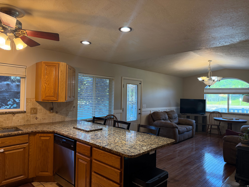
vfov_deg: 56.8
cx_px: 124
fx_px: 173
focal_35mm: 24
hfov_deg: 71.6
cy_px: 94
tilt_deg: +0.6
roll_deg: -1.4
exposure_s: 1/120
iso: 250
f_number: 1.78
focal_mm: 6.76
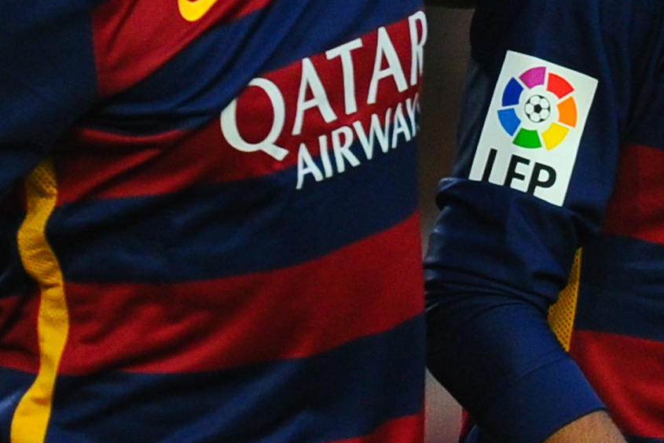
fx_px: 27918
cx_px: 660
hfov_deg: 1.4
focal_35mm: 1514
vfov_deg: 0.9
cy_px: 201
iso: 1600
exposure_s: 1/1250
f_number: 3.5
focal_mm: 400
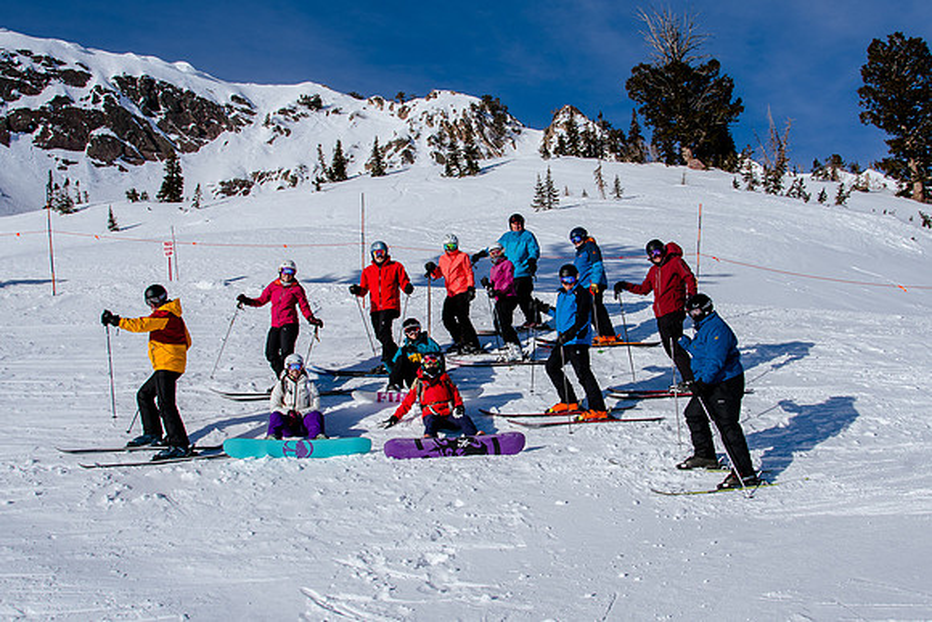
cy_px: 310
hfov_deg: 50.1
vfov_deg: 34.7
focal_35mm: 38
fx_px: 997
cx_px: 484
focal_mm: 24
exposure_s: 1/640
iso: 160
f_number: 9
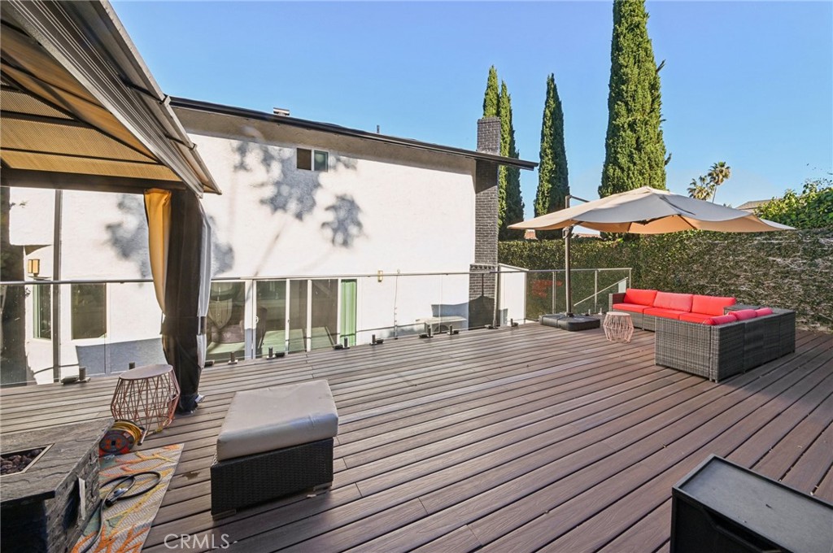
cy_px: 276
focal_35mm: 12
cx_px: 416
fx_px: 277
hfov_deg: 112.7
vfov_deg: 89.8
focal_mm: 12
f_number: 22
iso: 250
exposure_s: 1/20
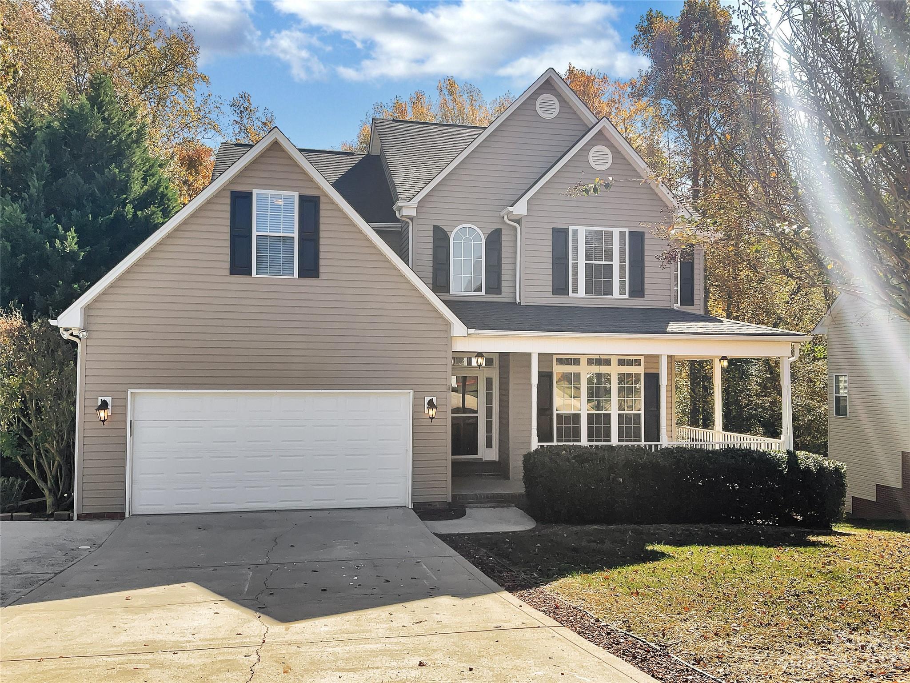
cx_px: 455
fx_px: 762
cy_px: 342
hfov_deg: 61.7
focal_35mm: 29
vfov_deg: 48.2
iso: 16
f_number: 1.8
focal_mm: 3
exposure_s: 1/1195
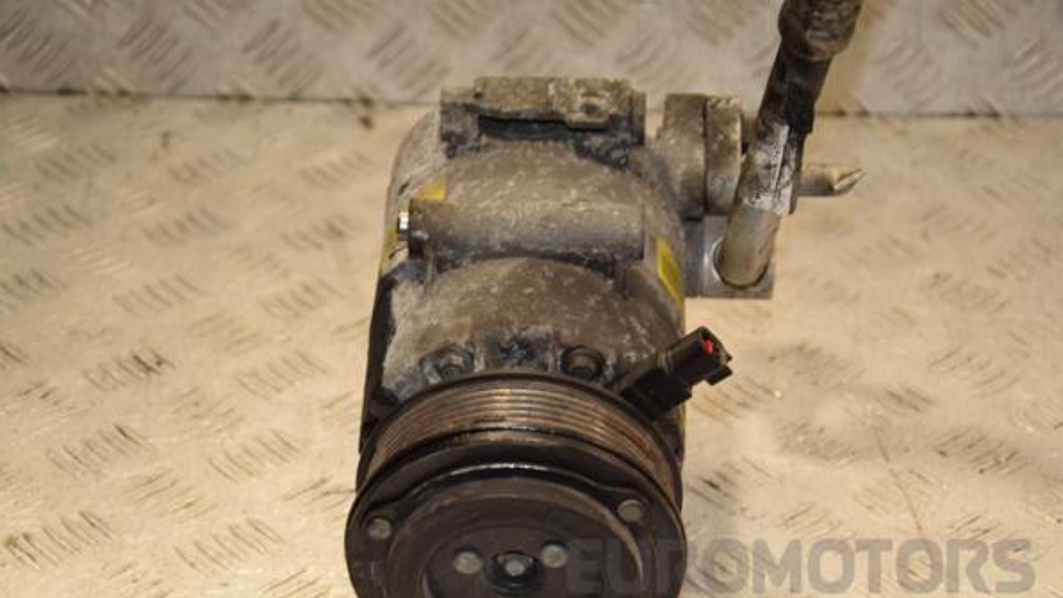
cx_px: 533
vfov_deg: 12.3
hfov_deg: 21.8
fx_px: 2762
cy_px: 328
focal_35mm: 98
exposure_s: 1/200
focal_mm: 62
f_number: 5.3
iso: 800
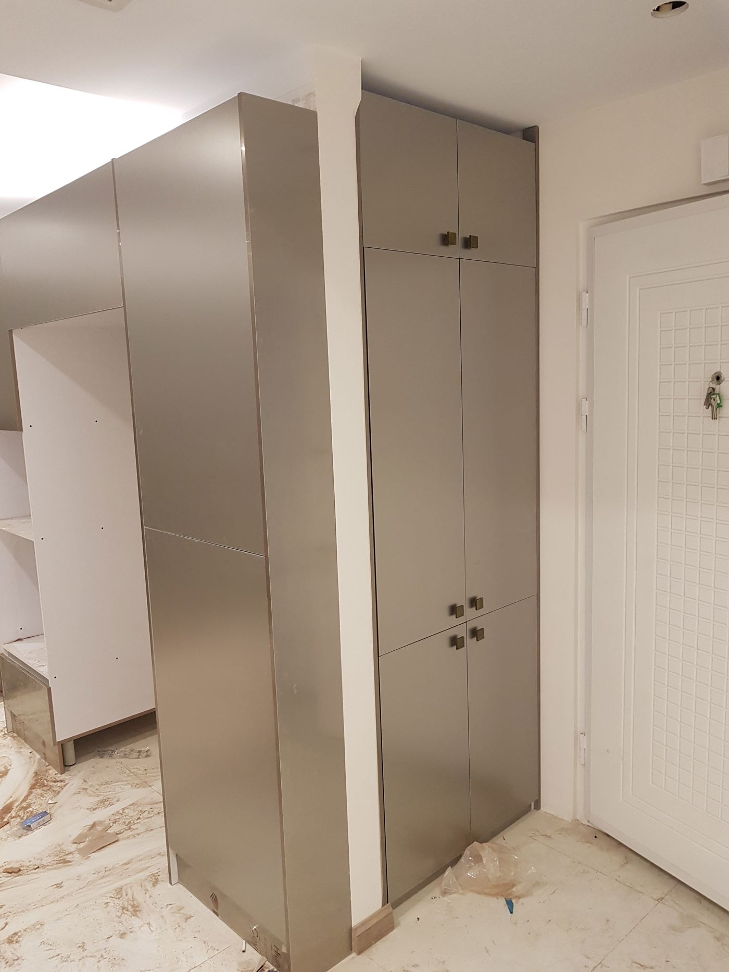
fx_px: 730
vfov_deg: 67.3
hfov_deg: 53.1
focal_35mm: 26
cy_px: 486
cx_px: 364
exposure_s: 1/50
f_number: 1.7
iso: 160
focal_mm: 4.2
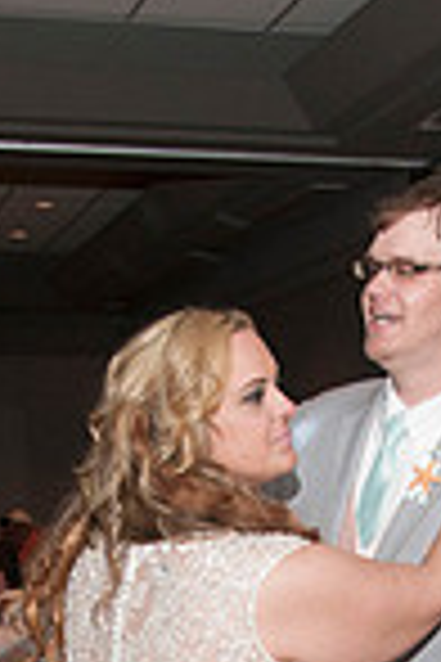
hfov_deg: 12.5
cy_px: 883
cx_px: 241
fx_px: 2021
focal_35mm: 110
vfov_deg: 17.4
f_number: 5.6
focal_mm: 24
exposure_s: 1/60
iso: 800
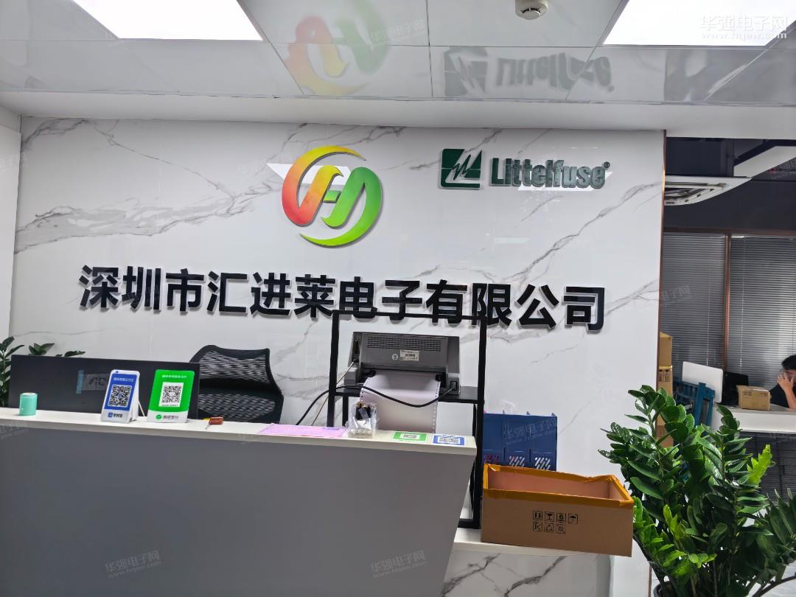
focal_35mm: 24
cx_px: 398
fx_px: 552
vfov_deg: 56.8
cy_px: 298
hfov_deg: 71.6
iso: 50
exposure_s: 1/126
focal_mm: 5.75
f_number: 1.4
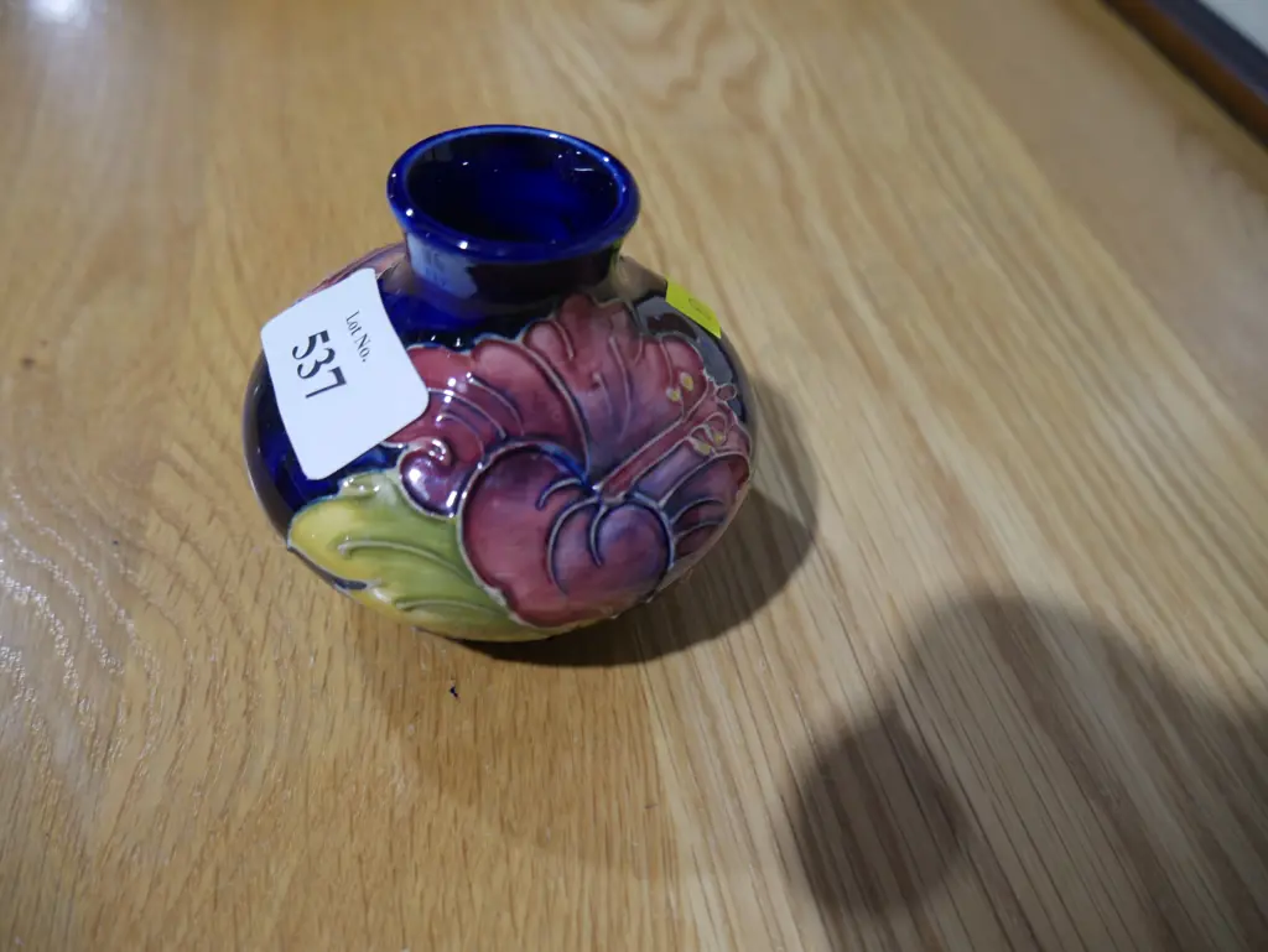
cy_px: 476
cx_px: 634
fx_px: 1026
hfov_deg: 63.4
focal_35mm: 28
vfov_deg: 49.8
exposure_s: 1/60
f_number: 3.5
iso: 320
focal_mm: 14
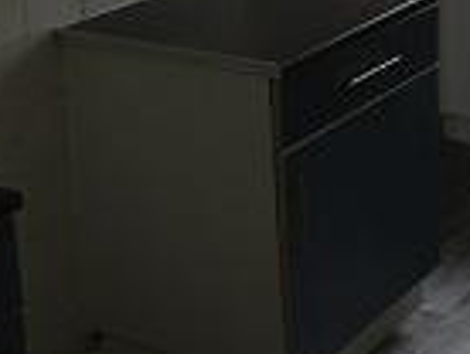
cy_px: -65
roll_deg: +0.2
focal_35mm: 84
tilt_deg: -13.4
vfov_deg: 16.9
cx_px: 630
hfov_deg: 20.9
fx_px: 1142
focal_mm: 4.15
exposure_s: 1/33
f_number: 2.2
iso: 100
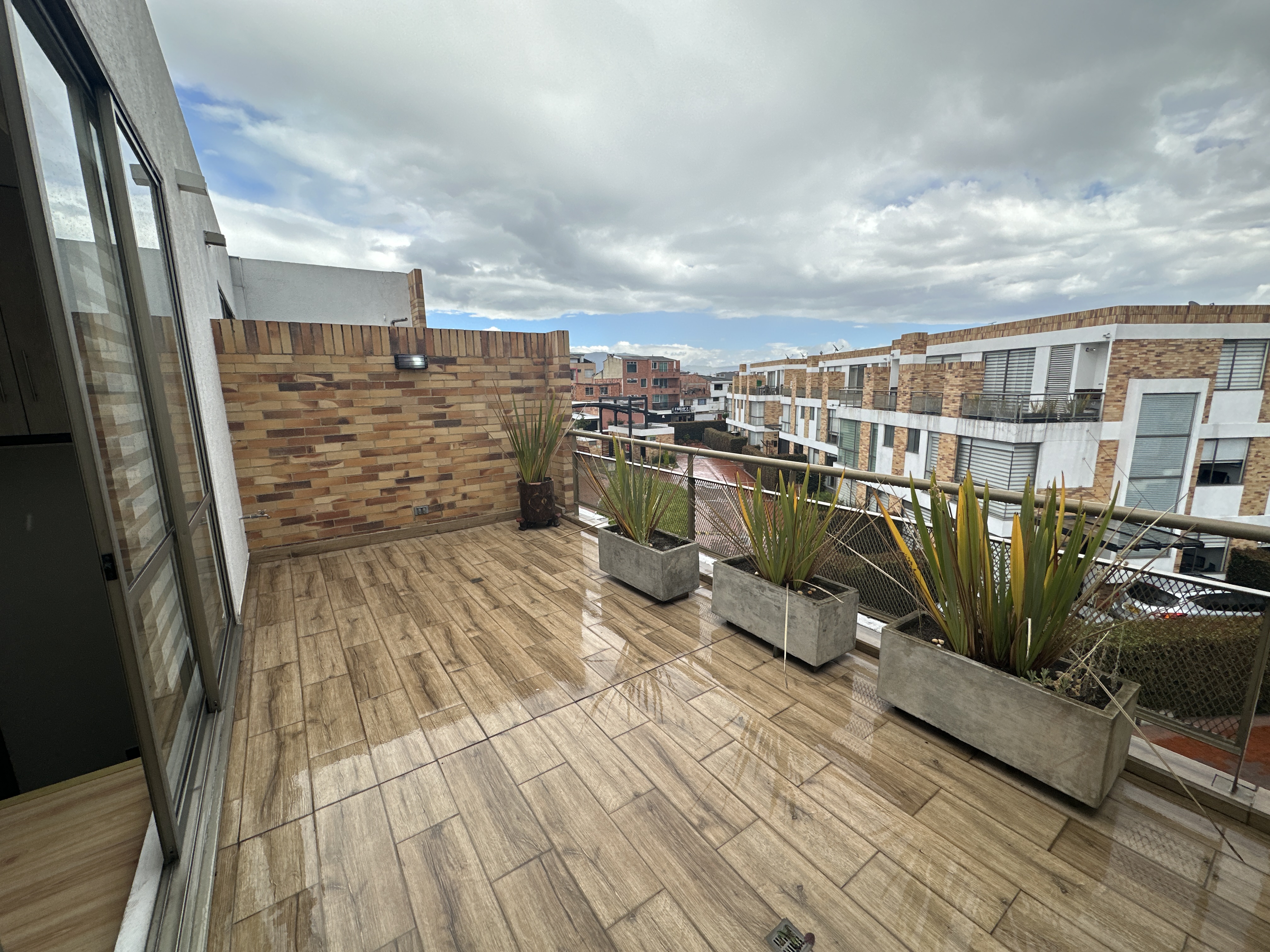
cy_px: 476
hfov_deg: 102.1
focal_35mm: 14
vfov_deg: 85.7
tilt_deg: -10.1
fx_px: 514
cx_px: 635
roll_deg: +1.6
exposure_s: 1/707
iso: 40
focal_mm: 2.22
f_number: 2.2
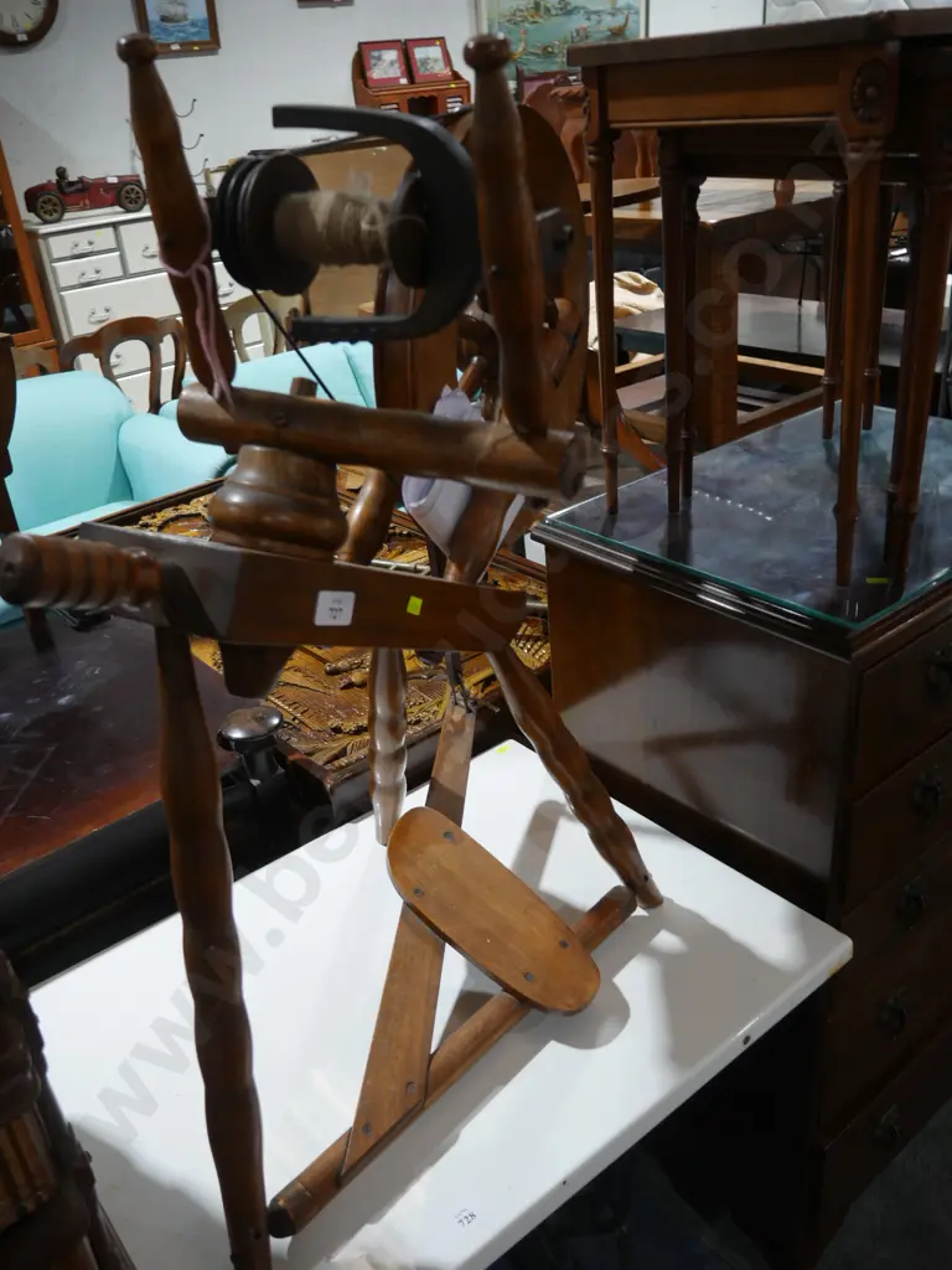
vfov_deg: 63.4
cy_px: 635
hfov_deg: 49.7
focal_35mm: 28
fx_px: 1027
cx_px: 476
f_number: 3.5
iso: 400
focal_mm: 14
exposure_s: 1/60
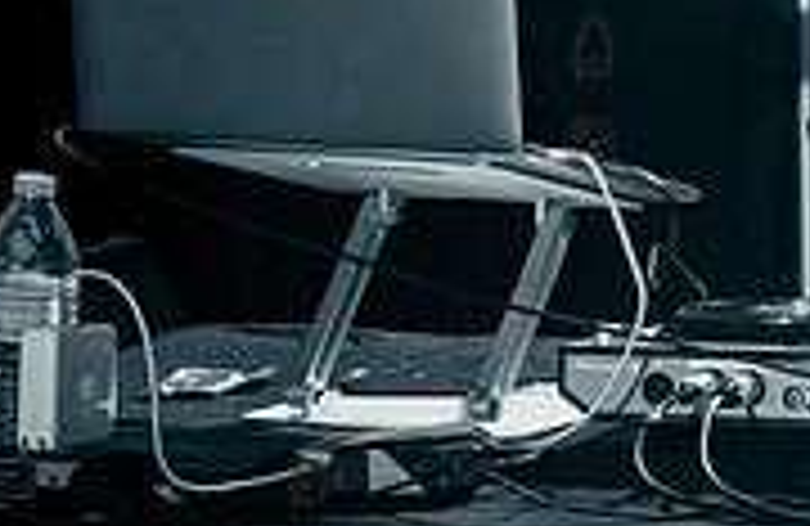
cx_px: 1314
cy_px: -253
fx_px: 5805
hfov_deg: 7.8
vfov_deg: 5.2
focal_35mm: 260
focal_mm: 70
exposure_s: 1/250
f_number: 5.6
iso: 6400
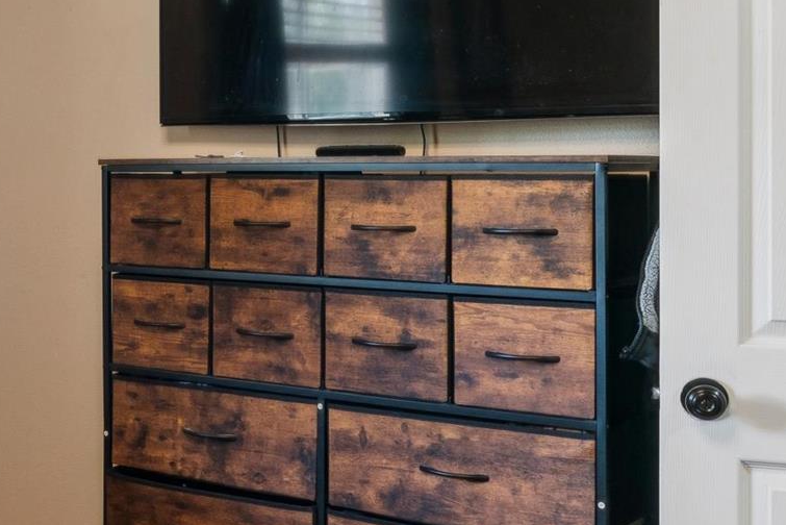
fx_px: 1403
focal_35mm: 64
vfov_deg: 21.1
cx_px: -132
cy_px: 178
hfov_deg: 27.8
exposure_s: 1/6
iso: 400
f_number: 13
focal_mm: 15.8
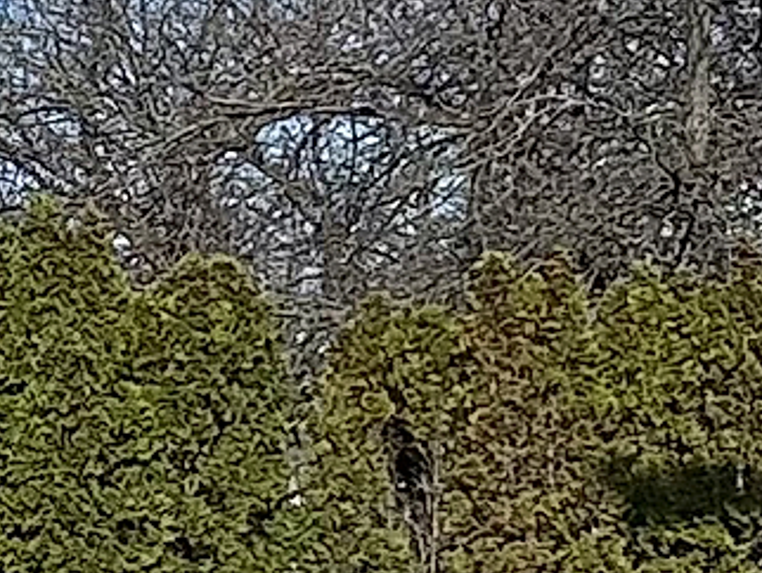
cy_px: 1151
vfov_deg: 10.5
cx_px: -386
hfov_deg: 14.3
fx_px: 2842
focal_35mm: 129
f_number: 1.5
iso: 50
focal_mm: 5.7
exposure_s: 1/5076
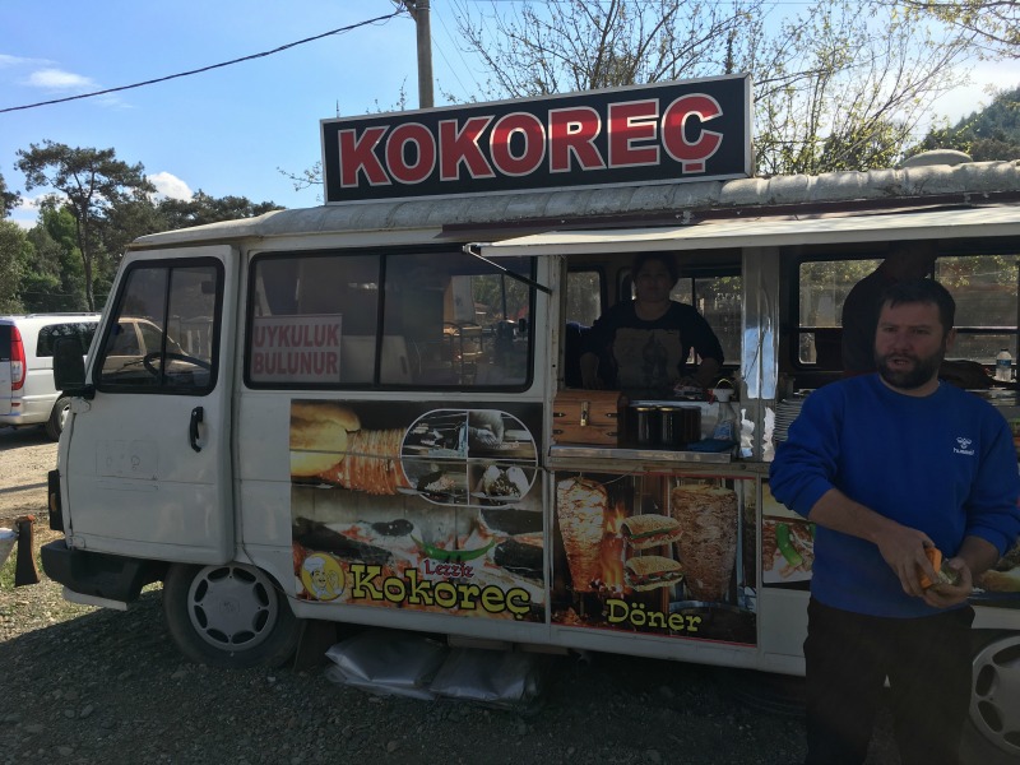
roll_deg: +0.5
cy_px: 382
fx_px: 855
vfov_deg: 48.2
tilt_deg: -3.7
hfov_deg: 61.7
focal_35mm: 29
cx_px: 510
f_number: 2.2
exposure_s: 1/1261
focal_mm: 4.15
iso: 25
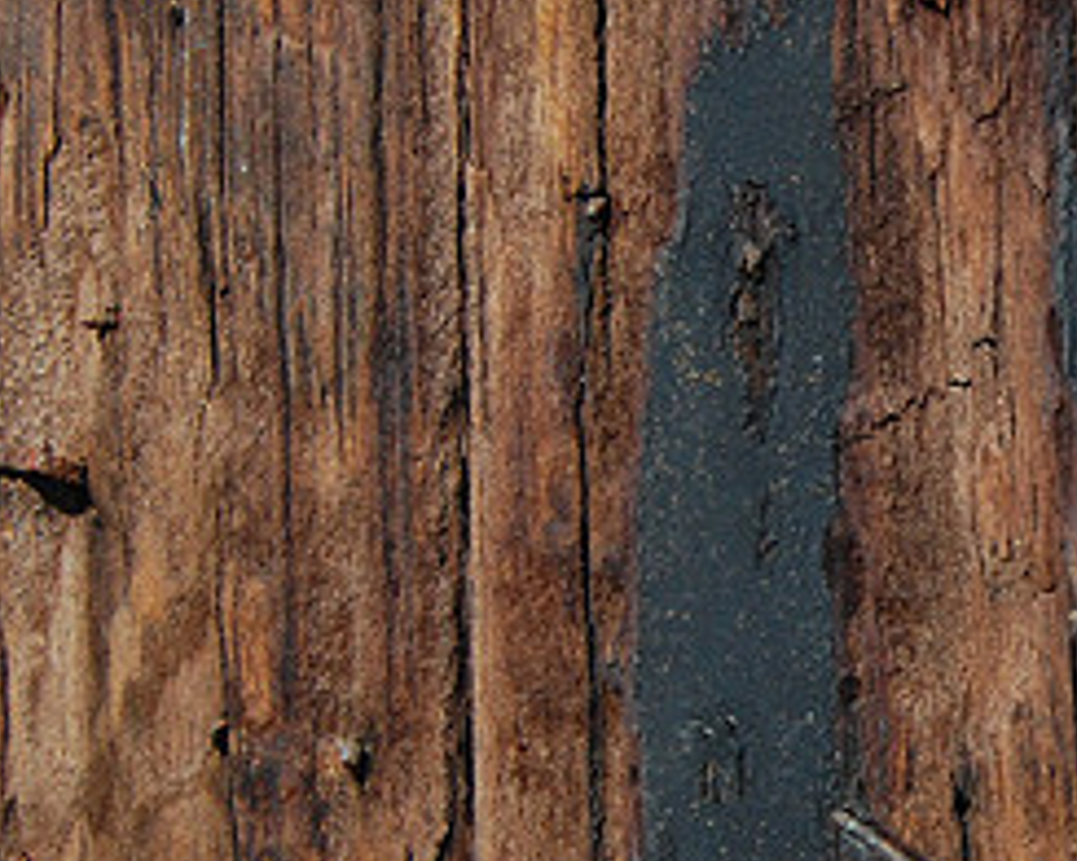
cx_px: 1165
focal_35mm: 133
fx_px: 4239
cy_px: 615
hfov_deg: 14.2
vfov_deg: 11.6
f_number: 9
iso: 200
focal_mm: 40
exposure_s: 1/320
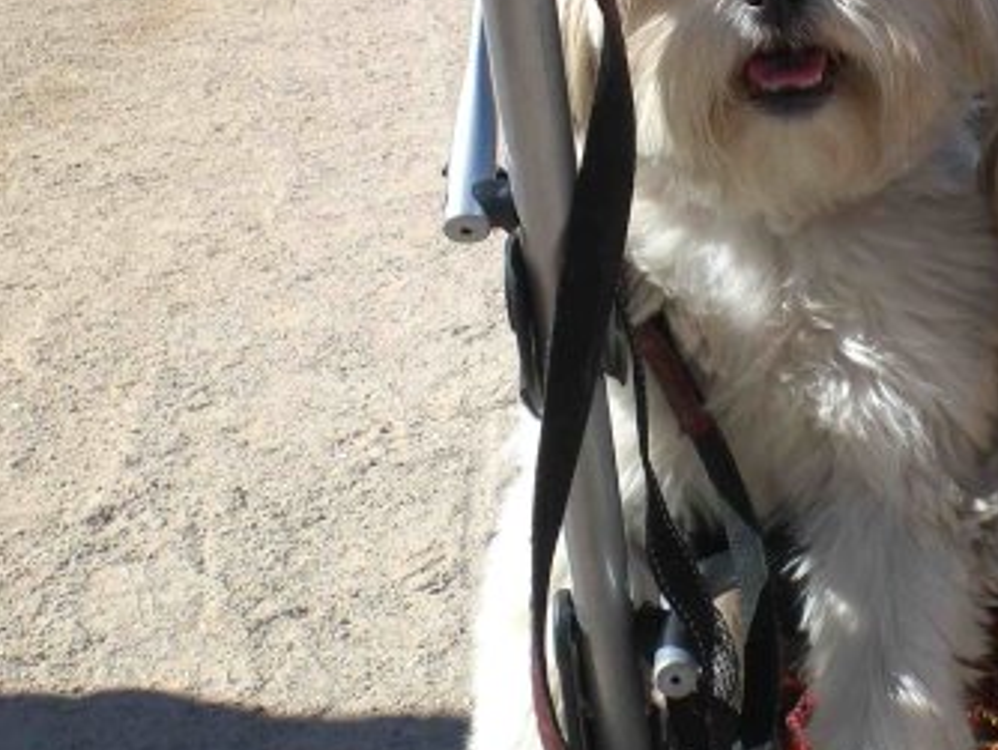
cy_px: 179
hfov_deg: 21.0
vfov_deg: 16.2
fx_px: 2625
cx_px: 932
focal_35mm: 91
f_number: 4.4
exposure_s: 1/400
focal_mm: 6.3
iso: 50
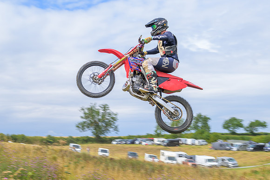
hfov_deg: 41.9
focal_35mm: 47
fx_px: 349
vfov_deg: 28.9
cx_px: 98
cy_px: 91
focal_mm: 24
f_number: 4
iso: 50
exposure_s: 1/320
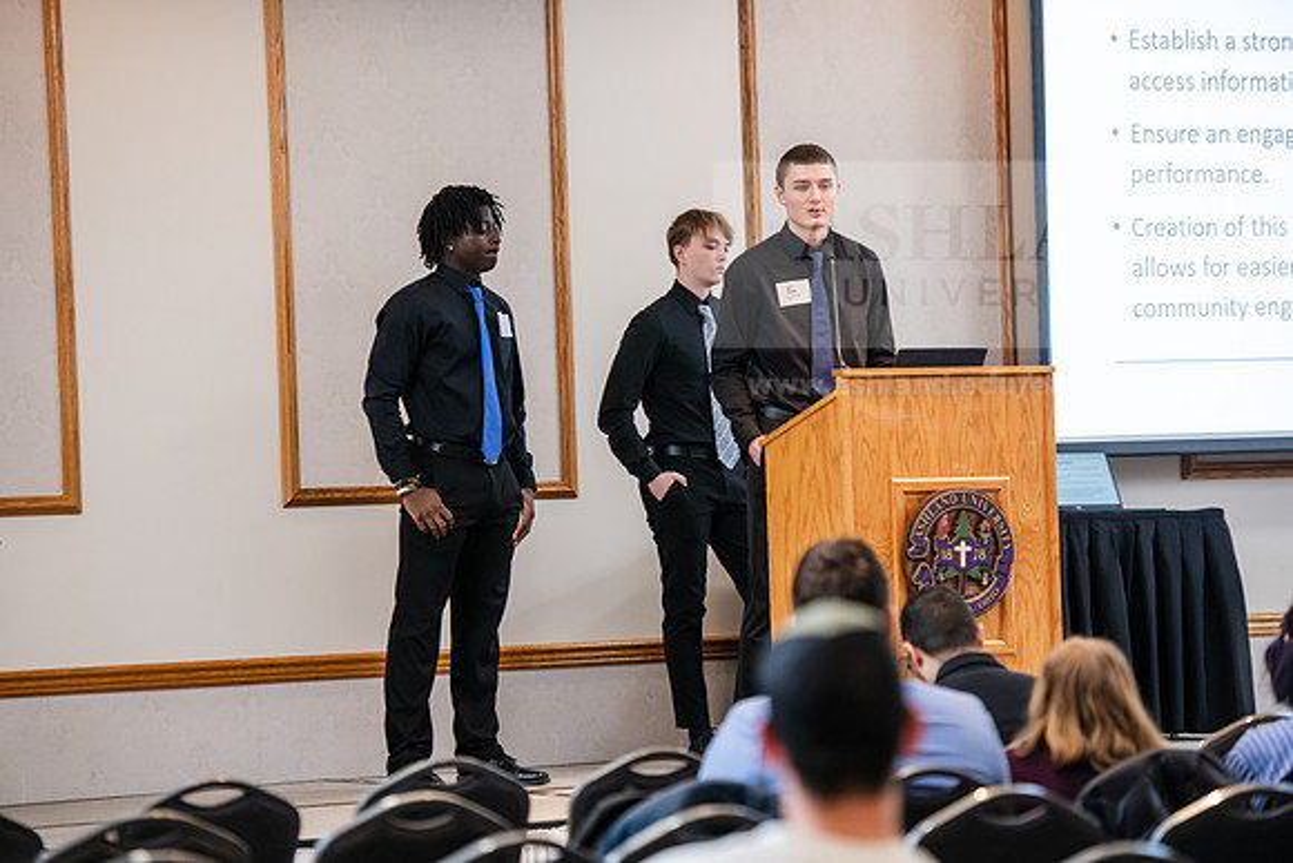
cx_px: 646
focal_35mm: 135
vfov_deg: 10.2
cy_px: 432
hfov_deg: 15.2
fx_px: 4850
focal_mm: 135
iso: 2000
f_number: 3.2
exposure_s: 1/200
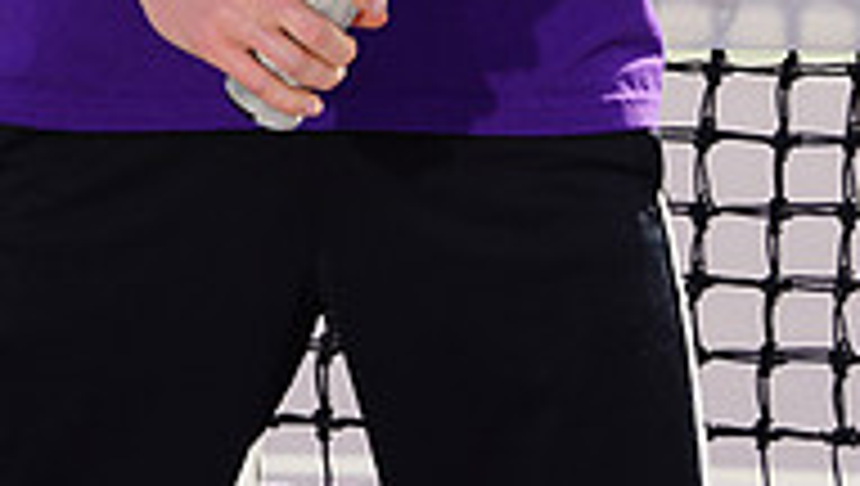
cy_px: -752
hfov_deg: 2.6
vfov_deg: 1.4
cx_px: 403
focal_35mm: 841
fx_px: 19202
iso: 100
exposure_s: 1/250
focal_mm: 265
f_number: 8
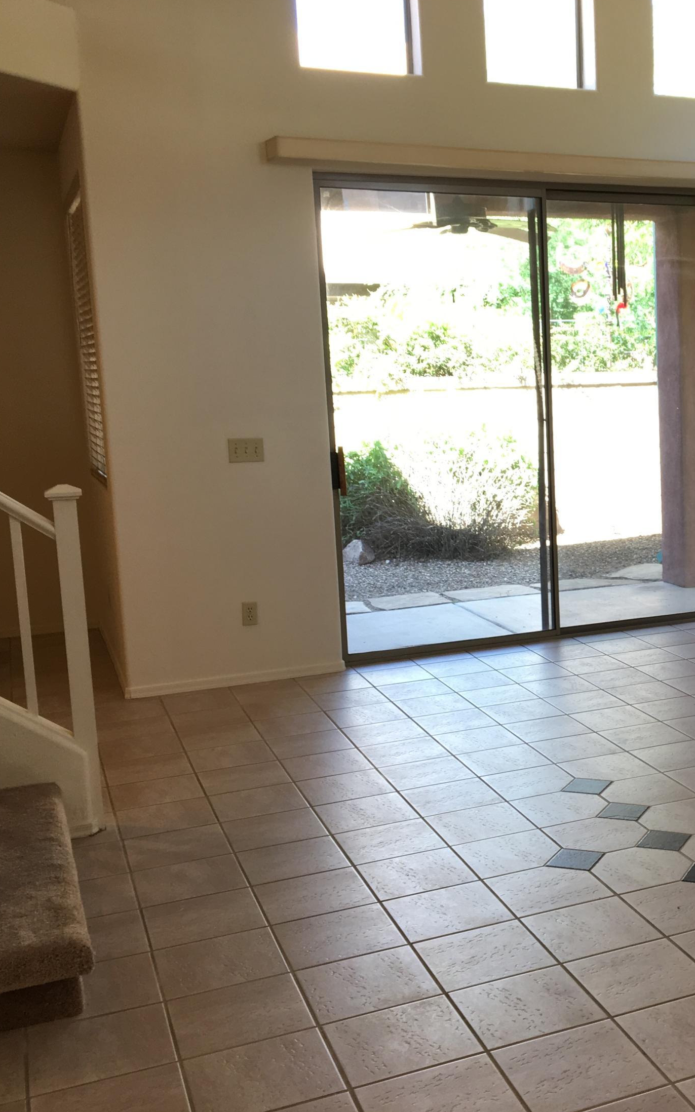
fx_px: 1273
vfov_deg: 47.2
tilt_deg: -8.0
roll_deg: +1.7
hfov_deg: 29.0
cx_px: 657
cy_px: 554
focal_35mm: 42
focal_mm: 4.15
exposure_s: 1/30
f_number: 2.2
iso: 32
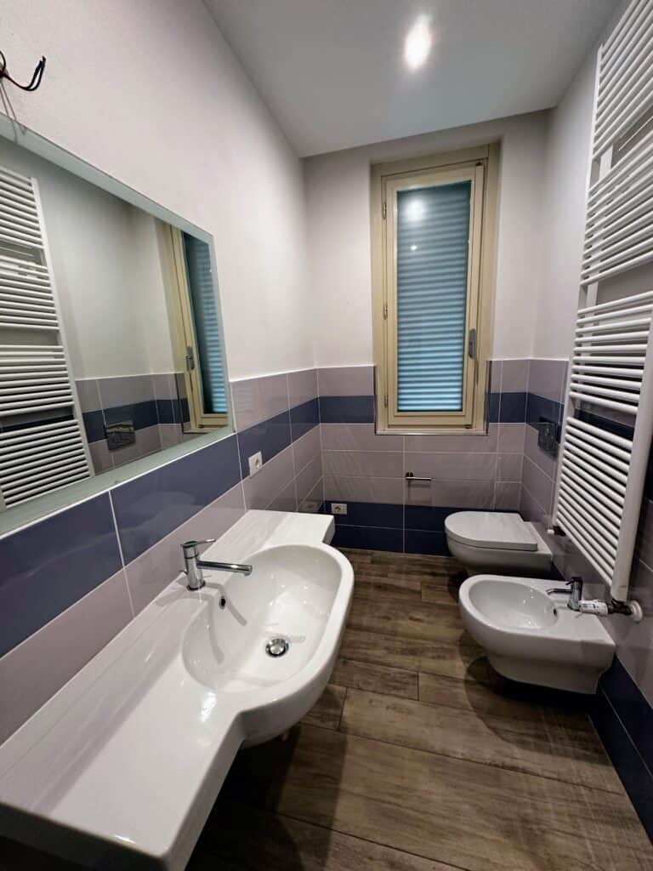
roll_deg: +1.5
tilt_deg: -12.6
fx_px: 352
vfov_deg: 102.1
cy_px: 436
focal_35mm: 14
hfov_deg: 85.7
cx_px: 326
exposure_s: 1/50
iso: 160
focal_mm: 2.22
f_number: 2.2
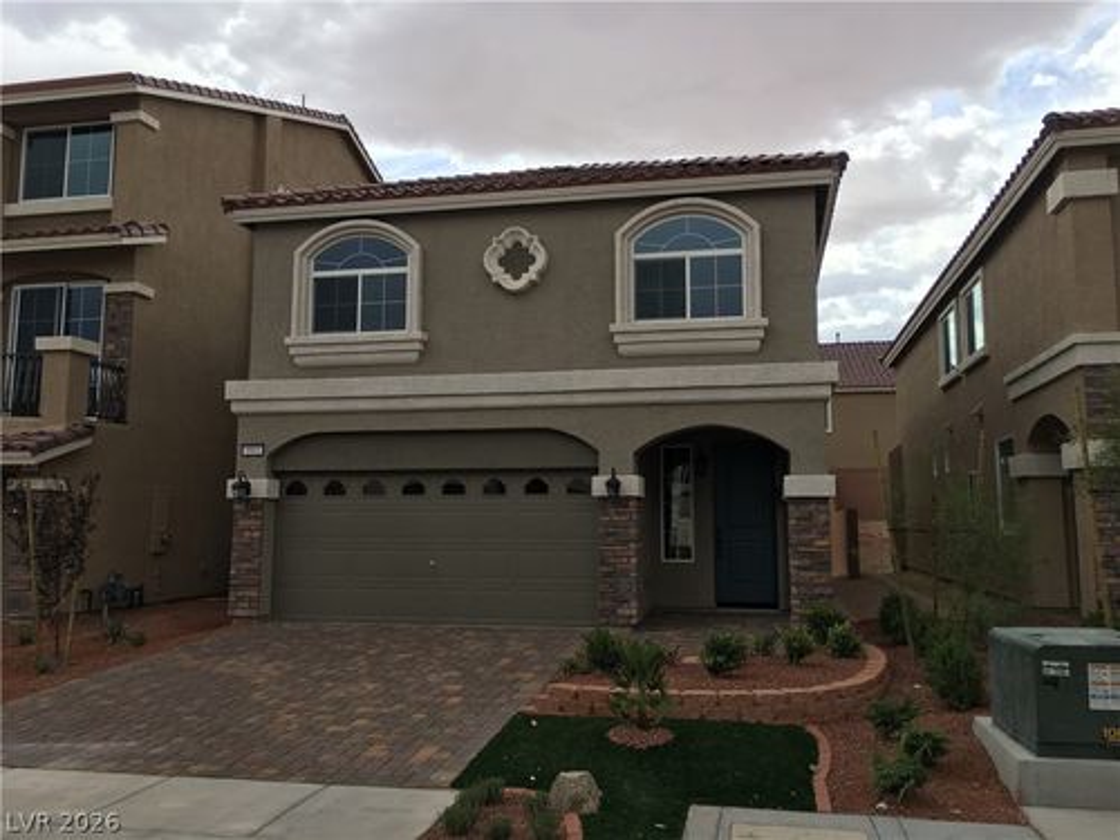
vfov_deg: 48.2
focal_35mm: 29
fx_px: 938
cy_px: 420
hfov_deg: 61.7
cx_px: 560
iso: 25
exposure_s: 1/674
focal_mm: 4.15
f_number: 2.2
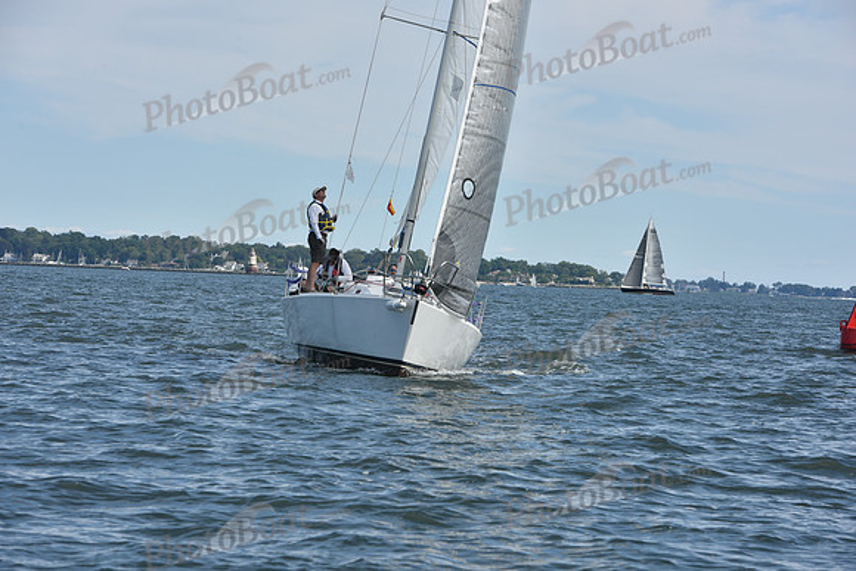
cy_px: 286
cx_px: 428
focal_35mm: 135
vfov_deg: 10.2
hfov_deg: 15.2
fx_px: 3211
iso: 320
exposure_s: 1/1000
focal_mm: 135
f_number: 10
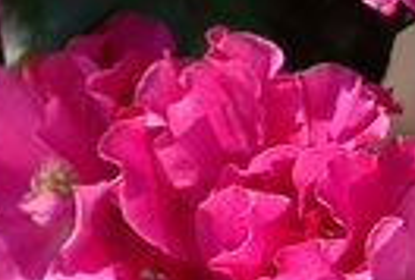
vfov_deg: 3.2
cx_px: 707
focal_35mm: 435
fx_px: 5031
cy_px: 71
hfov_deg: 4.7
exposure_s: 1/750
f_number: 2.8
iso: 100
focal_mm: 75
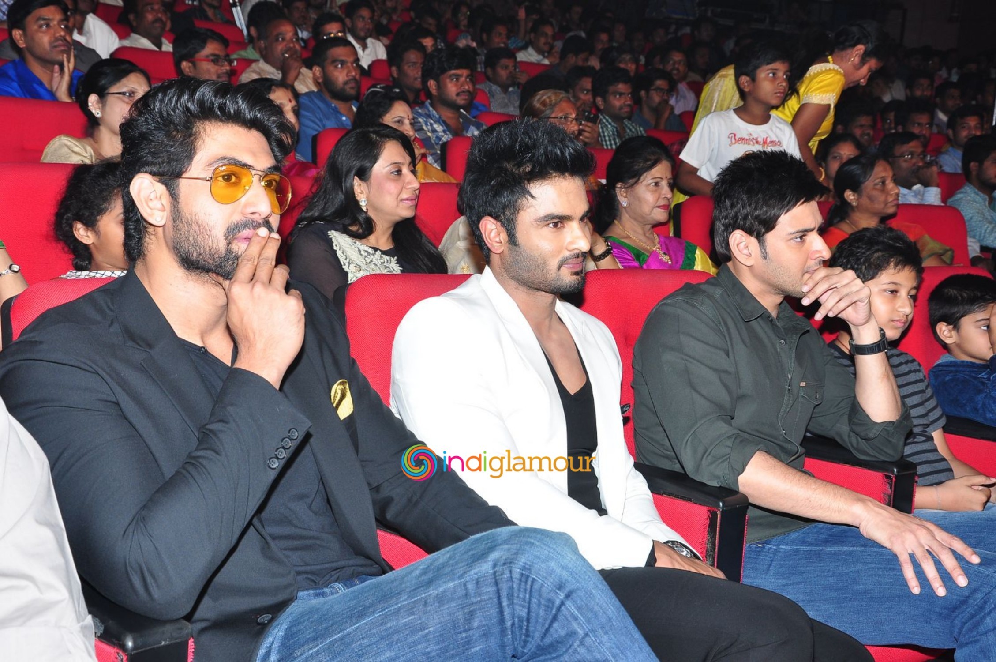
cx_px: 498
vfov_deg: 25.7
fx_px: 1451
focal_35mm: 52
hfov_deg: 37.9
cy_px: 331
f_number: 8
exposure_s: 1/125
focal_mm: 35
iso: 400
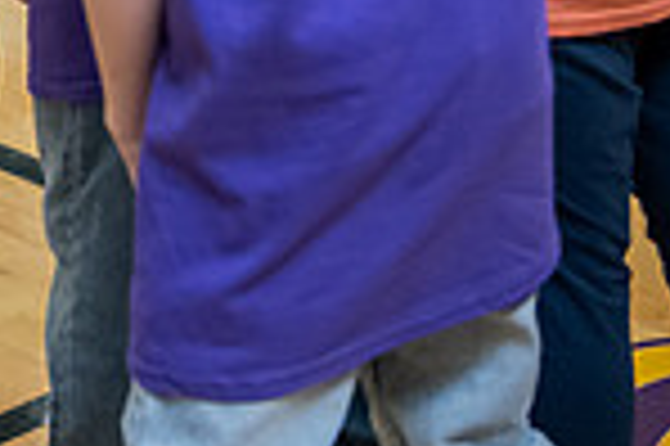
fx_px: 2900
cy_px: -331
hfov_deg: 12.4
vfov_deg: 8.5
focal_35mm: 156
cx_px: -391
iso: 3200
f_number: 3.5
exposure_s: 1/200
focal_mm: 40
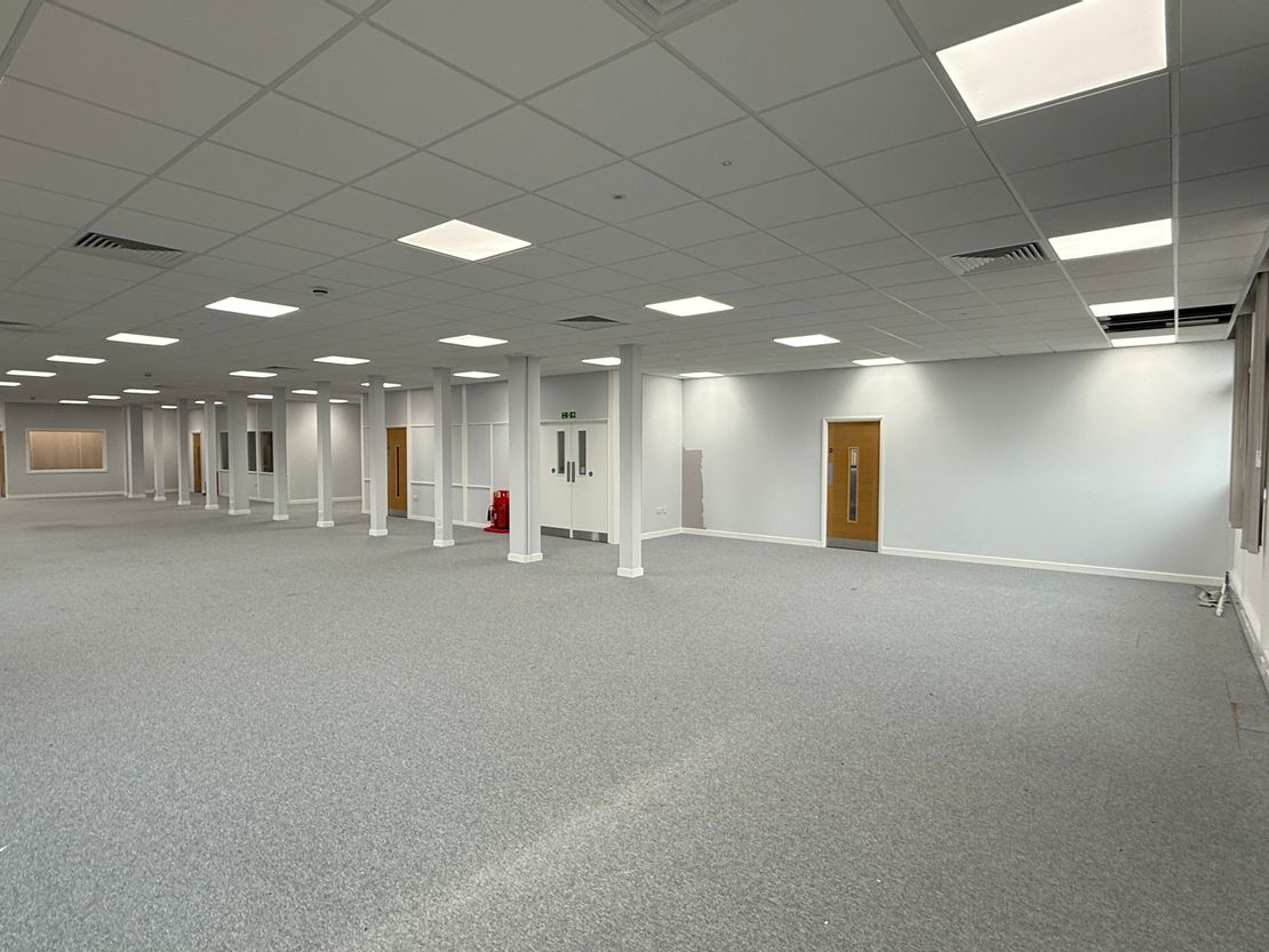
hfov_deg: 102.1
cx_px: 634
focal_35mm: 14
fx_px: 513
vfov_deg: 85.7
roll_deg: -0.4
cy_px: 476
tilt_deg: -2.2
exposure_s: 1/100
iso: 64
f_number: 2.2
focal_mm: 2.22
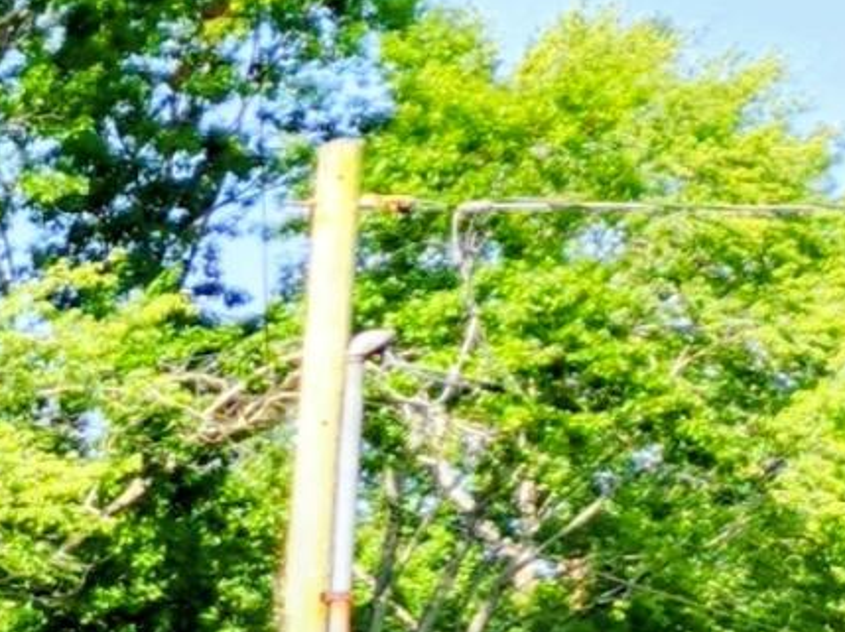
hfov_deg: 9.6
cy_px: 1311
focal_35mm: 161
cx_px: -1676
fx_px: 3927
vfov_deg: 8.7
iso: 20
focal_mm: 5.4
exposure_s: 1/484
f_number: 1.8
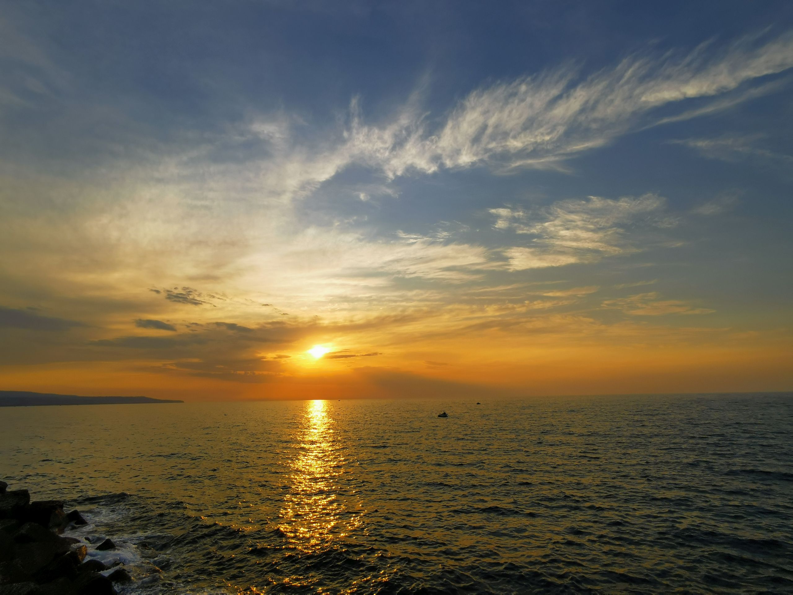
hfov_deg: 84.7
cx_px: 396
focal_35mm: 19
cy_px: 298
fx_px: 435
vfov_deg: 68.7
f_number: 2.2
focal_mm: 2.35
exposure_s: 1/792
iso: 50
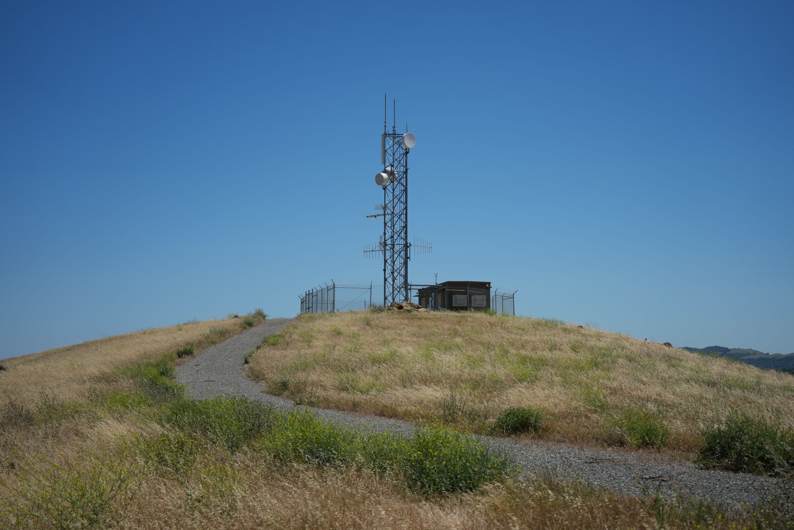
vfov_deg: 27.0
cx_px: 397
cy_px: 265
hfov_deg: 39.6
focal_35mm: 50
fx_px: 1103
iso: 200
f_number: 4.5
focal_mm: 50
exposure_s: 1/3200
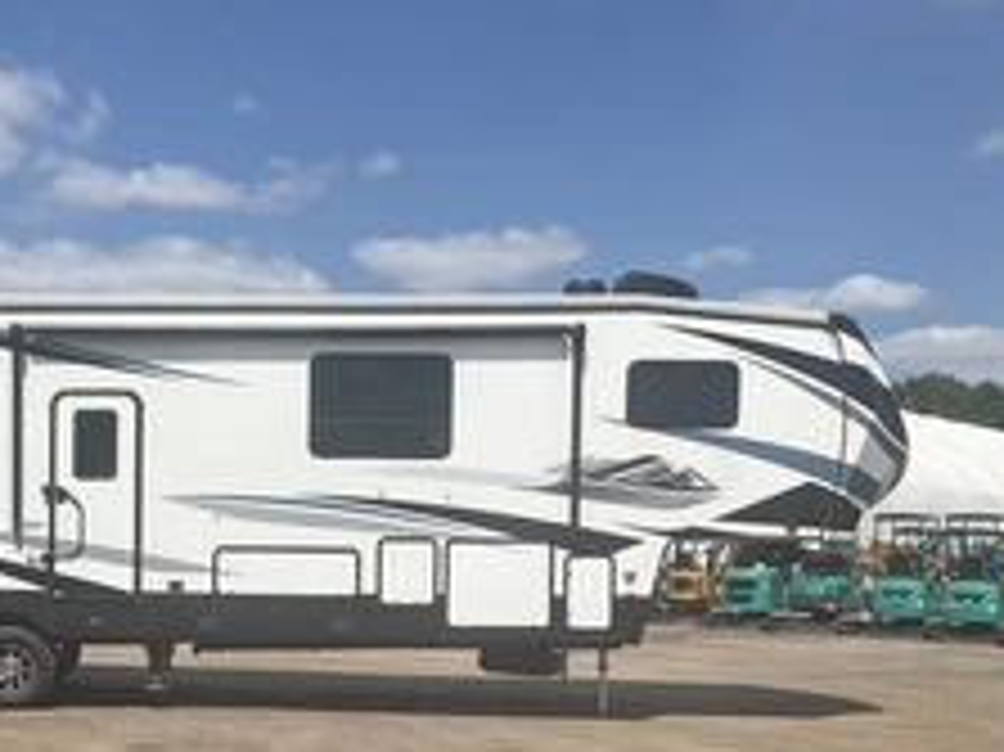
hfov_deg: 35.3
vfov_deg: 27.6
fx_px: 1507
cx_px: 162
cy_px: 567
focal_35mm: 52
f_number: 1.8
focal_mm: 3
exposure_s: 1/3125
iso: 25
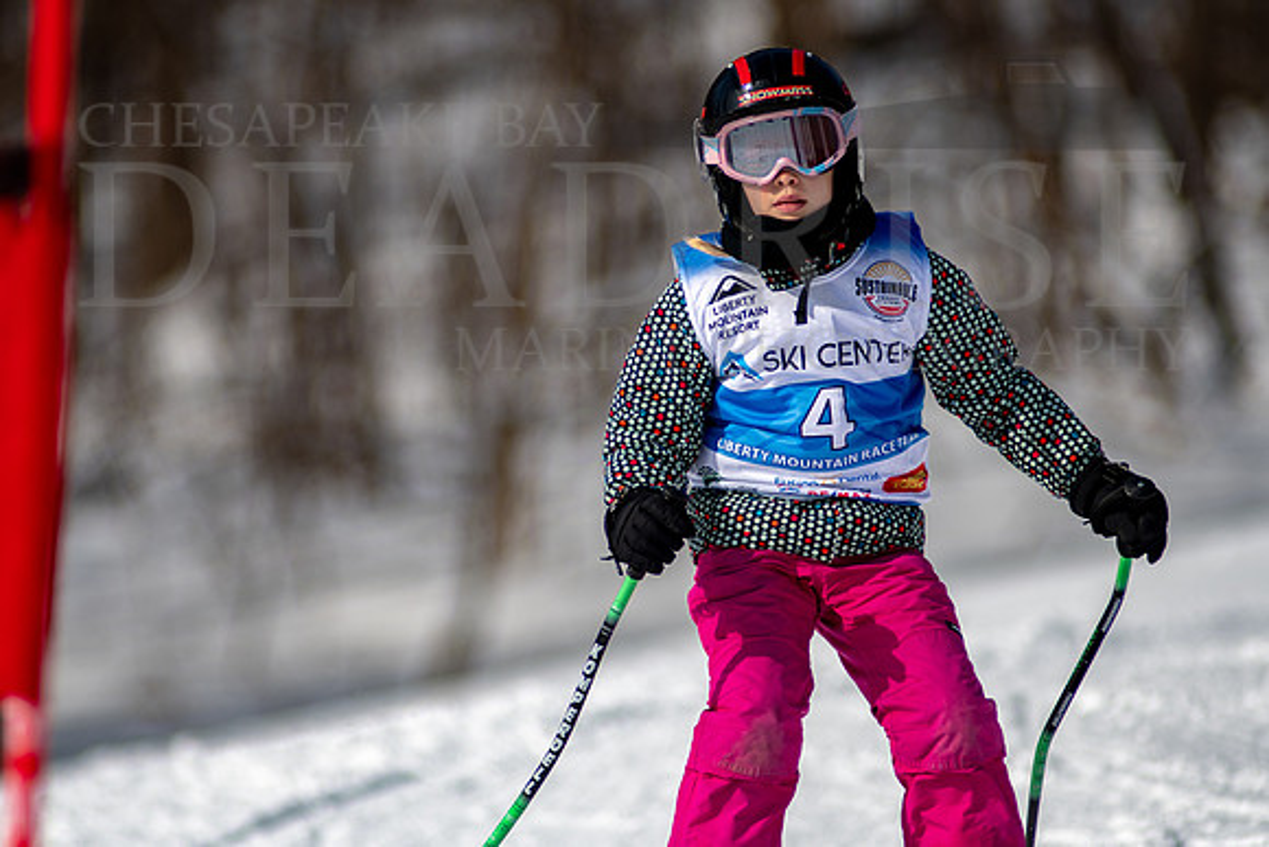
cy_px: 424
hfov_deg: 4.6
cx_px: 634
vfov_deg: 3.1
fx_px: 15865
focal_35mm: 450
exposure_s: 1/6400
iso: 100
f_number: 2.8
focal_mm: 300
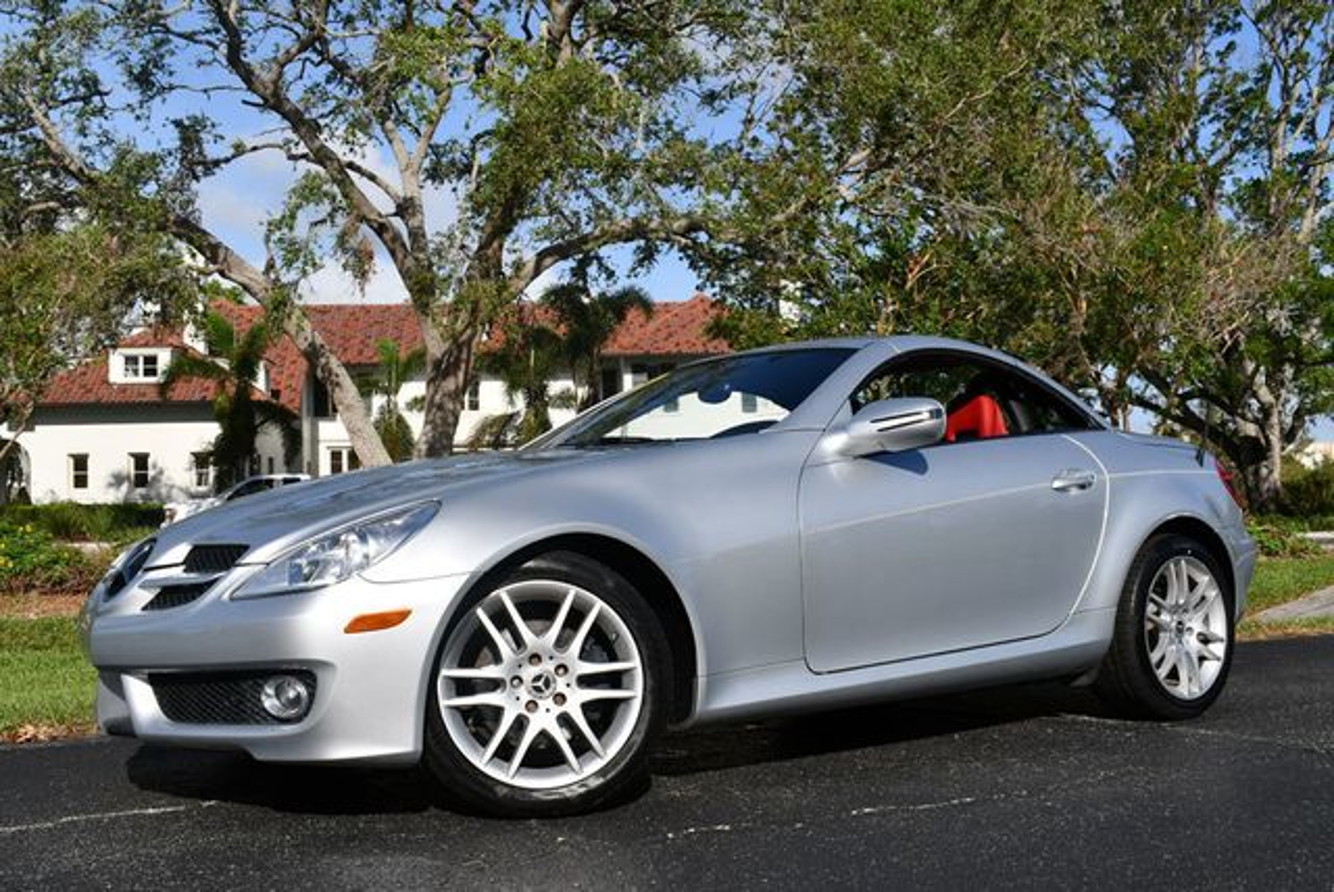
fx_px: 1558
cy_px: 446
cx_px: 667
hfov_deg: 46.4
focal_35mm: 42
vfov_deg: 32.0
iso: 100
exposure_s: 1/400
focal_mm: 21
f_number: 10
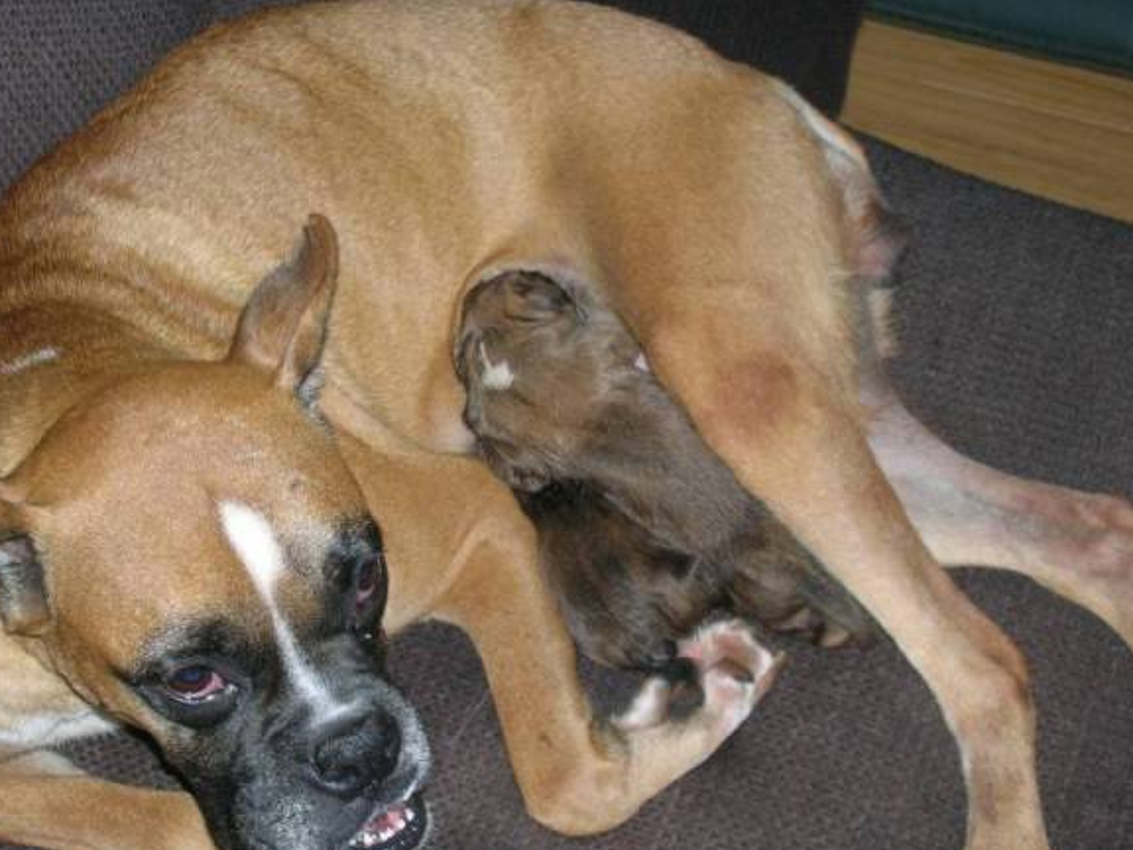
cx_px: 513
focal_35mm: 70
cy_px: 437
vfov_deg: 21.0
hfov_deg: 27.8
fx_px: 2291
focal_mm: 10.4
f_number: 3.6
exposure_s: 1/60.1
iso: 69
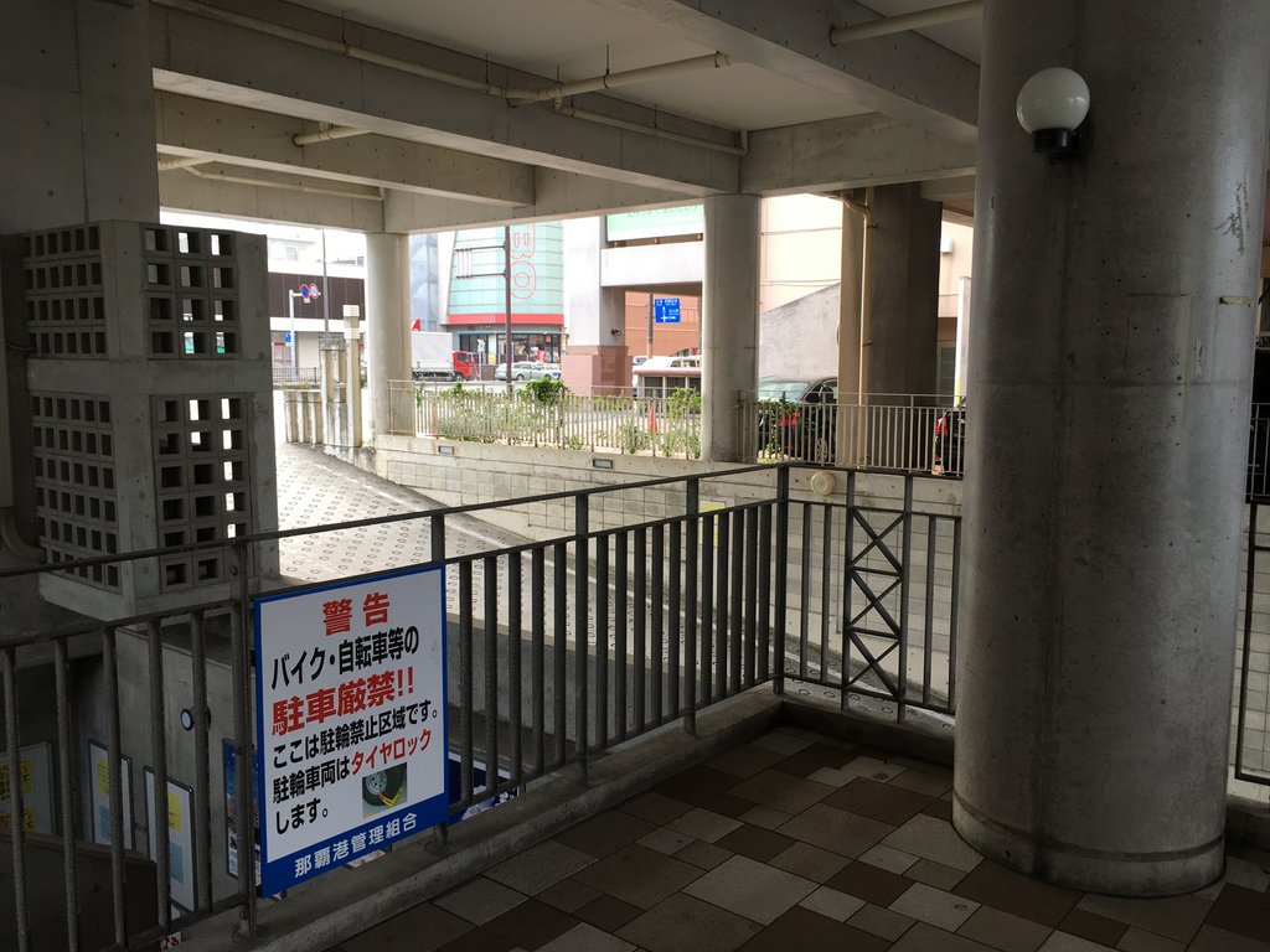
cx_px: 635
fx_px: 1064
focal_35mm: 29
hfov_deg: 61.7
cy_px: 476
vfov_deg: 48.2
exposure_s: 1/120
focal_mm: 4.15
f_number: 2.2
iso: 25
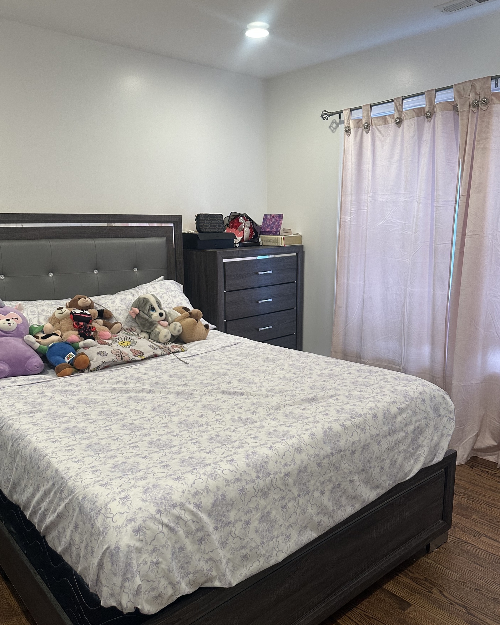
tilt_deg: -9.9
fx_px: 499
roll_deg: +0.7
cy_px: 337
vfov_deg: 64.0
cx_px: 249
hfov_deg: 53.2
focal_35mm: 27
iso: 160
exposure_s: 1/120
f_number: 1.78
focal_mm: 6.86
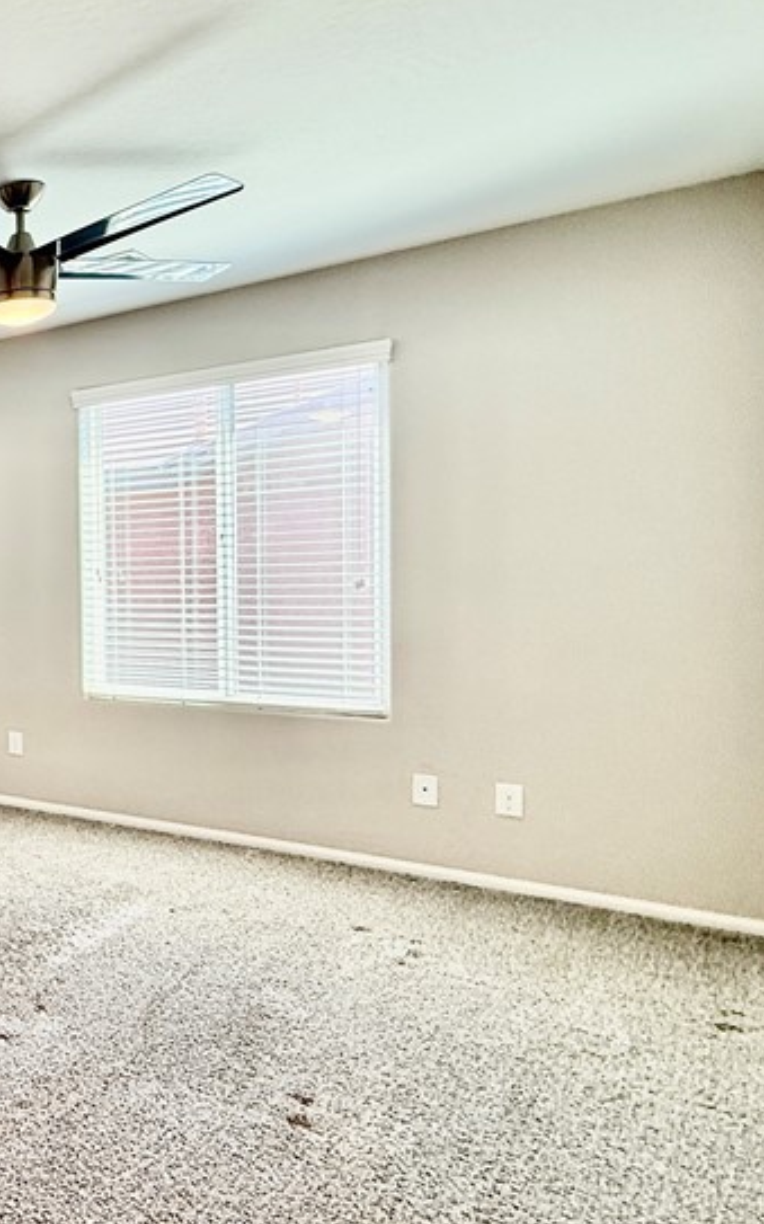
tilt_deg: -3.1
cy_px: 606
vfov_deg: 66.5
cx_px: -331
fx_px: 934
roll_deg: +2.1
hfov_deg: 30.0
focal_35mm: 28
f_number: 2.2
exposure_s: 1/120
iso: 100
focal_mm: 2.22
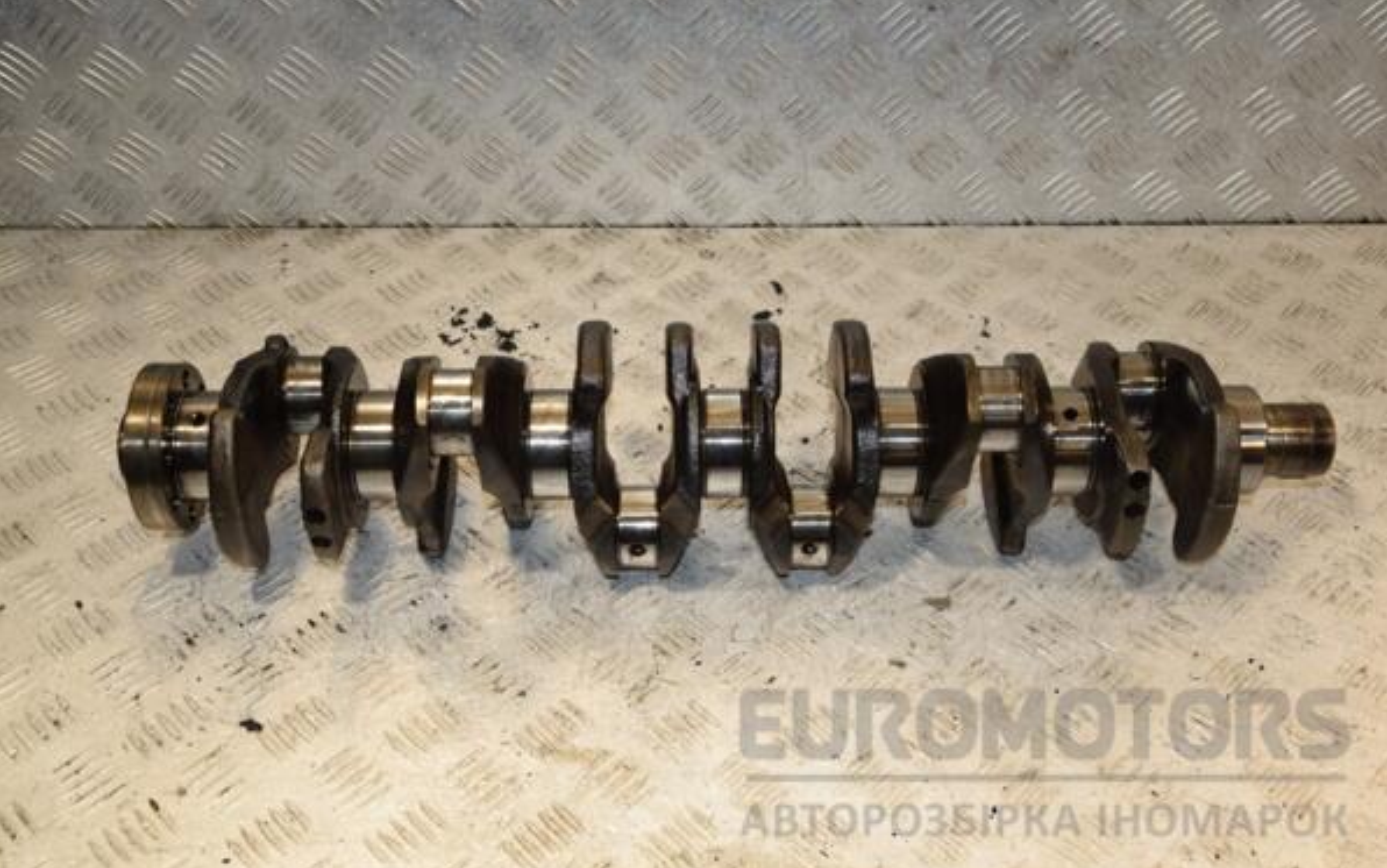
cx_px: 696
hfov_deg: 49.3
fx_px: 1513
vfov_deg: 32.0
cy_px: 414
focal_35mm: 40
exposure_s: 1/200
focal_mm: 26
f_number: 8
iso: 800
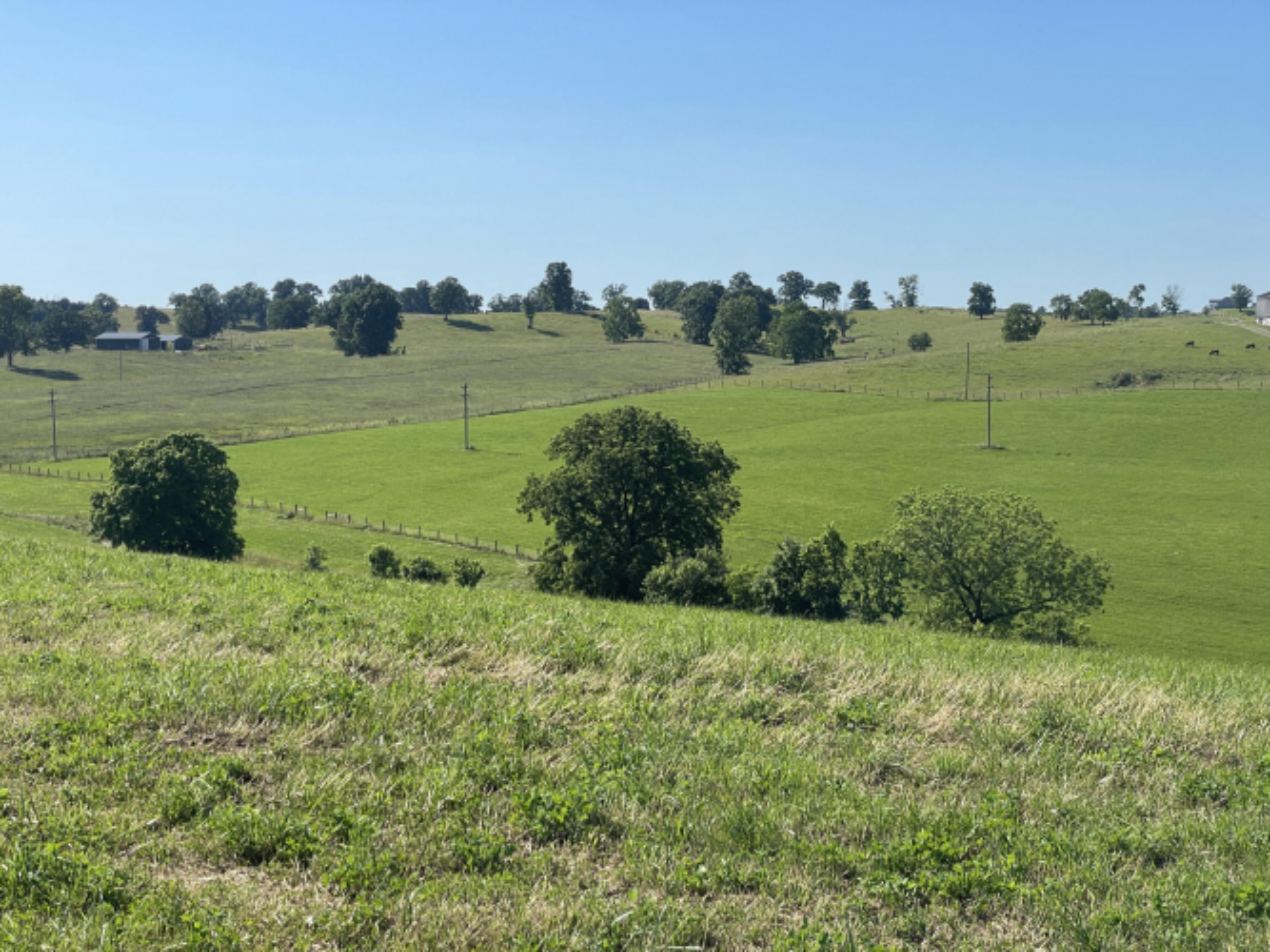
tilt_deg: -4.4
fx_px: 1907
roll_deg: +0.3
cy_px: 476
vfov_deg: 28.0
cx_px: 635
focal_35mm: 52
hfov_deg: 36.8
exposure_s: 1/1916
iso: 25
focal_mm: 6
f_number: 2
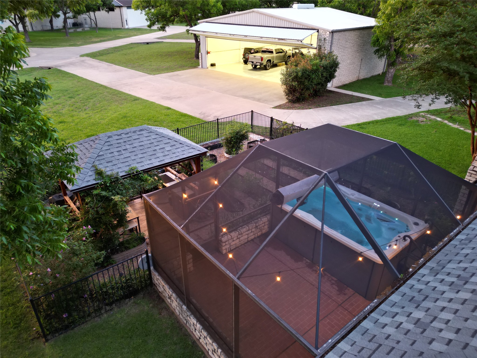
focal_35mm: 24
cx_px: 238
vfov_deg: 56.8
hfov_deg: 71.6
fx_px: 331
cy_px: 179
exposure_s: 1/15
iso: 350
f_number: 1.7
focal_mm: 6.72
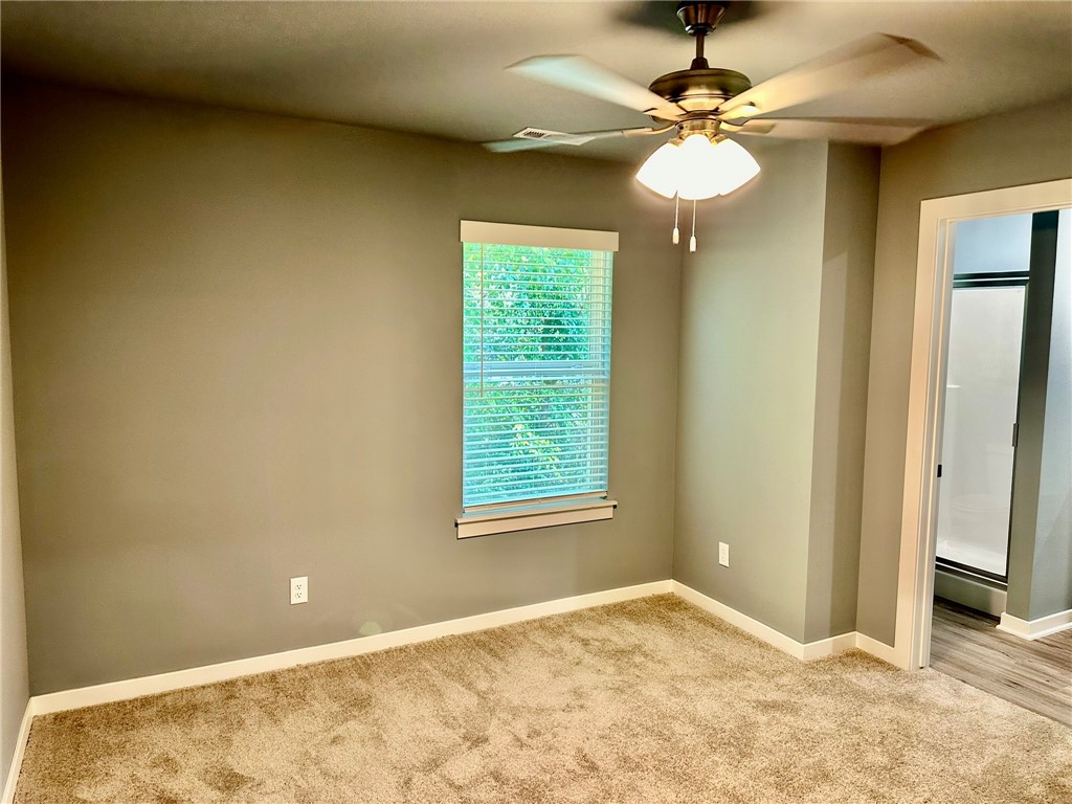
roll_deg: -0.8
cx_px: 536
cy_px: 402
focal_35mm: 24
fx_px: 743
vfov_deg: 56.8
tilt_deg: -5.2
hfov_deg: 71.6
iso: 160
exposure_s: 1/60
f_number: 1.78
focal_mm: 6.86
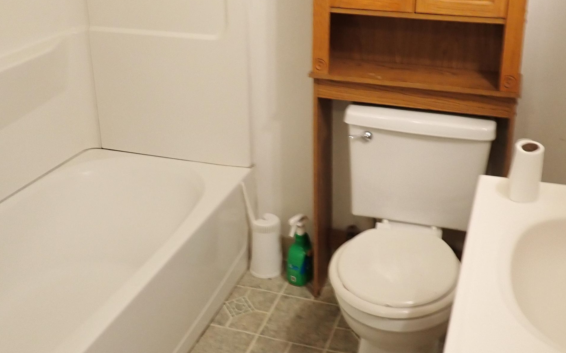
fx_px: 663
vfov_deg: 29.7
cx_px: 285
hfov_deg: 46.2
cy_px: 120
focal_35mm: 43
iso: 200
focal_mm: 4.5
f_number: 2
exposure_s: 1/40
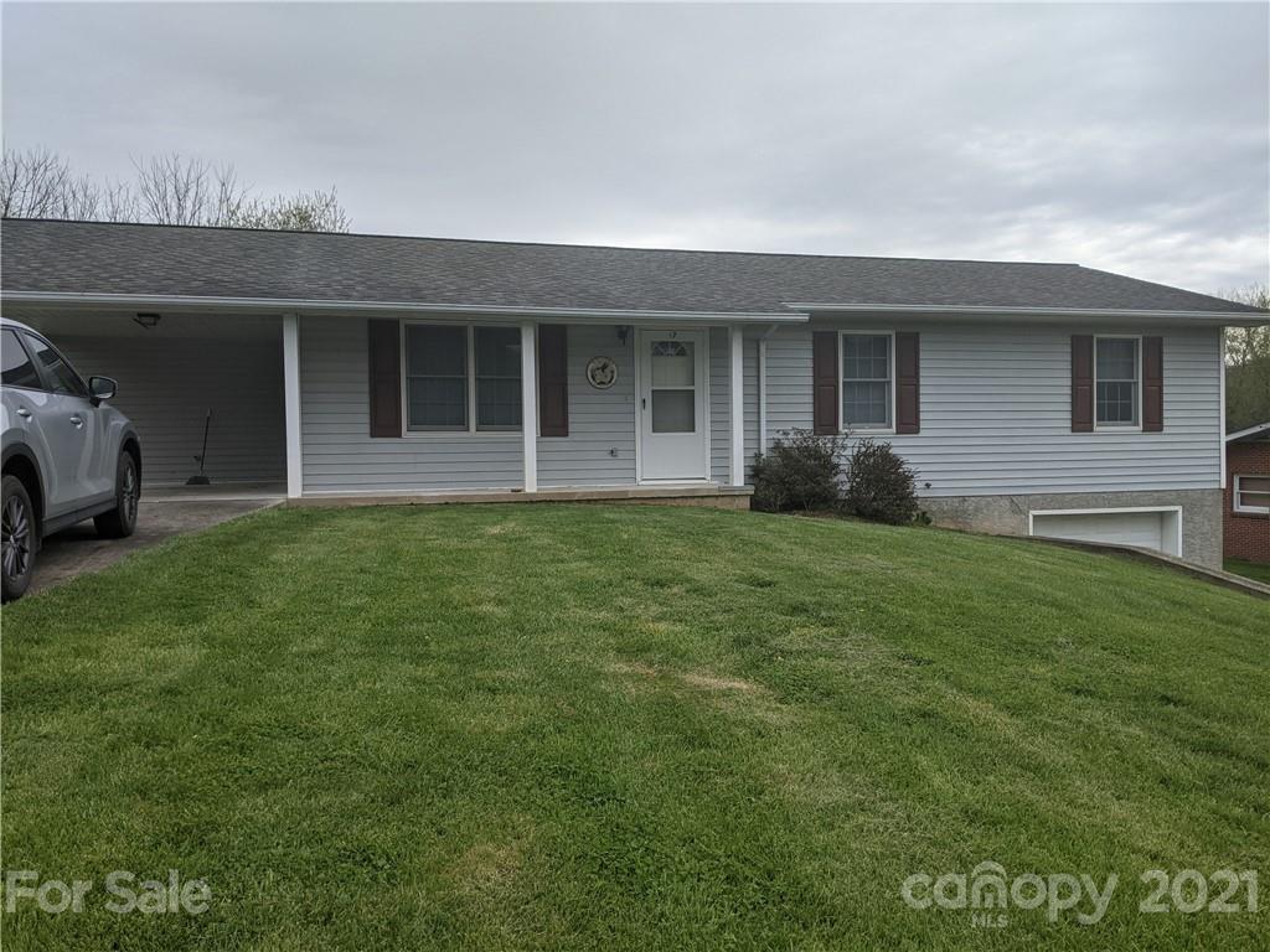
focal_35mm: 27
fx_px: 991
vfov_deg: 51.4
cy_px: 476
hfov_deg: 65.3
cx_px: 635
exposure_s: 1/2933
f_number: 1.8
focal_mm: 4.44
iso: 59
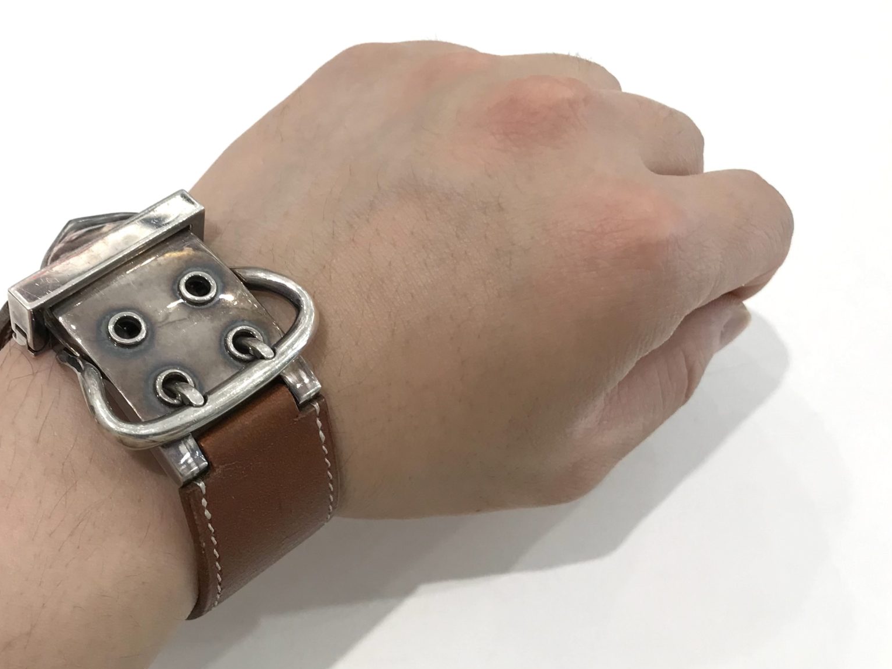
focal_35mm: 47
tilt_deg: -64.9
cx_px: 223
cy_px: 312
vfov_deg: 30.9
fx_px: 1211
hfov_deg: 39.3
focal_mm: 3.99
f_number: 1.8
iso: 25
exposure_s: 1/100
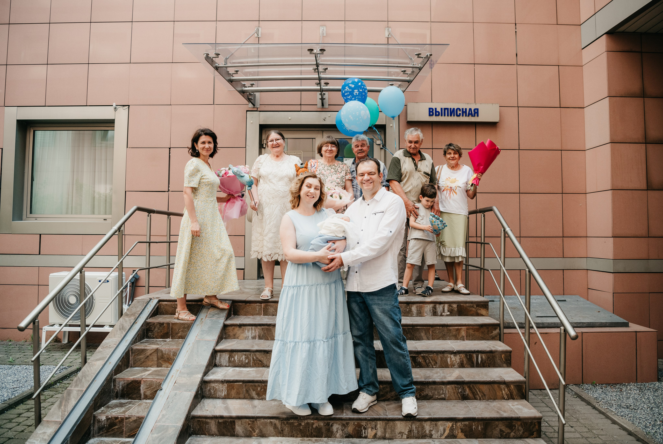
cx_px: 339
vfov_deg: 48.5
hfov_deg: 67.8
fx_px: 493
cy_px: 218
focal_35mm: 27
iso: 500
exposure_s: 1/320
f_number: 4
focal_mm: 26
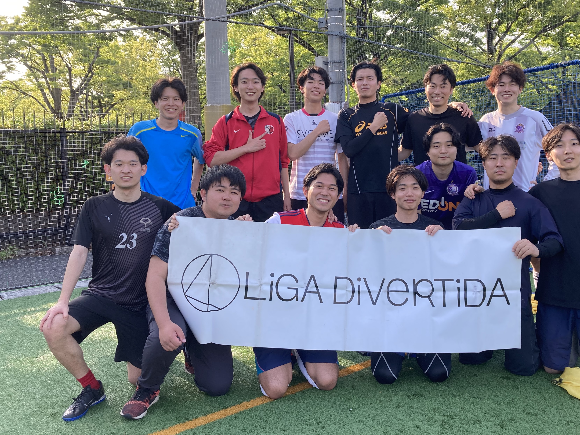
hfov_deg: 53.6
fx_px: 570
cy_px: 206
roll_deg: +0.9
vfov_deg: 41.8
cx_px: 347
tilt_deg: -1.7
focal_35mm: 34
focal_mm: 3.99
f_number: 1.8
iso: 20
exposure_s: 1/318
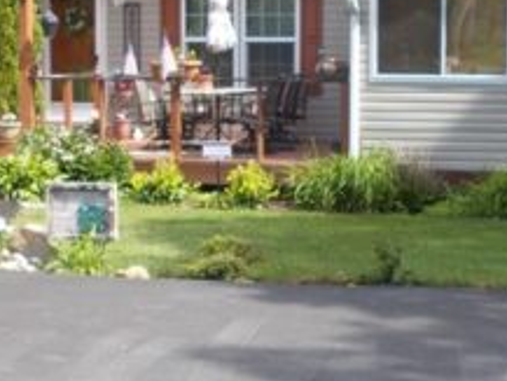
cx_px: 334
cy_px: 259
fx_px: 1407
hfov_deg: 20.4
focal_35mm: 96
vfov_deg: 15.4
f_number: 3.2
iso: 80
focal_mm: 4.6
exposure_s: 1/250
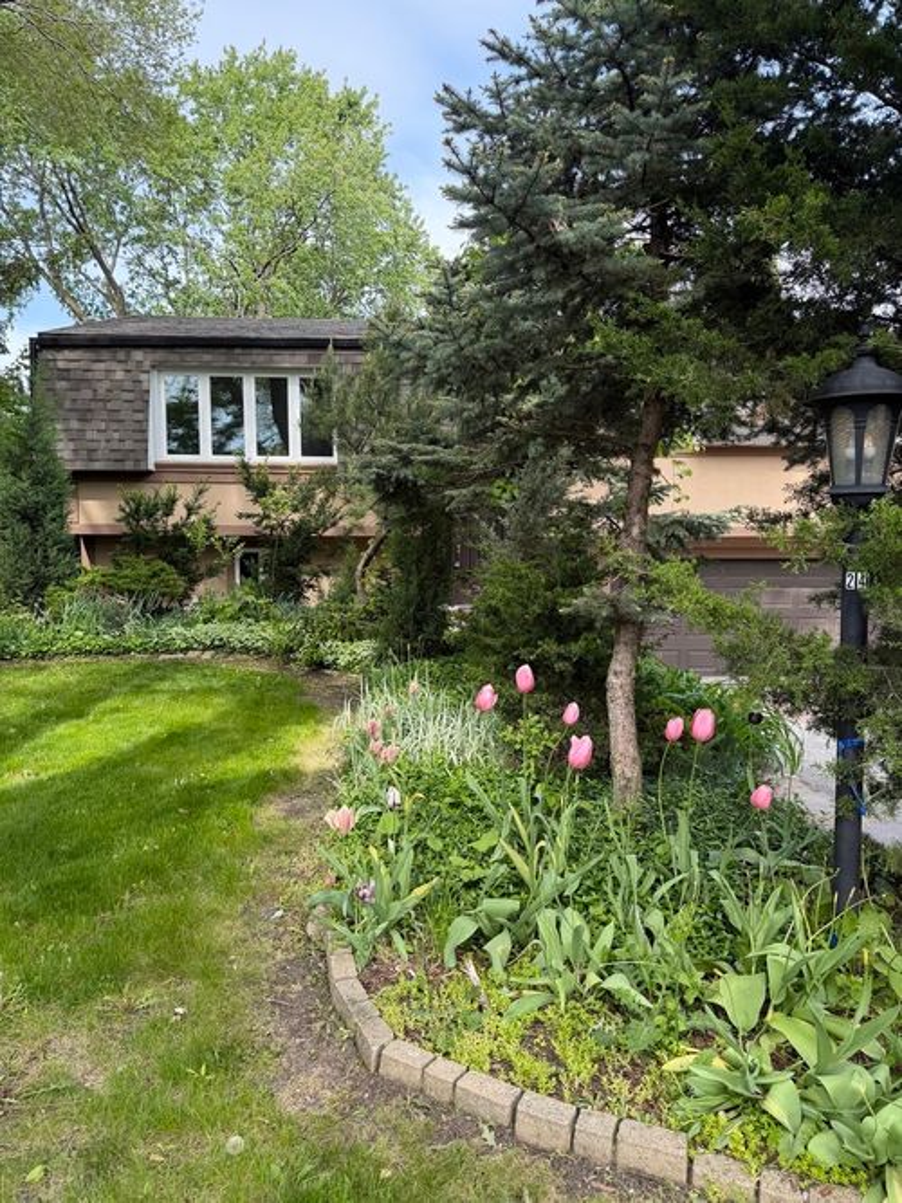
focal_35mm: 24
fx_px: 834
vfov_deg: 71.6
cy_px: 602
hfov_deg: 56.8
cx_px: 451
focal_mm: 6.76
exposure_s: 1/1060
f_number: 1.78
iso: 100
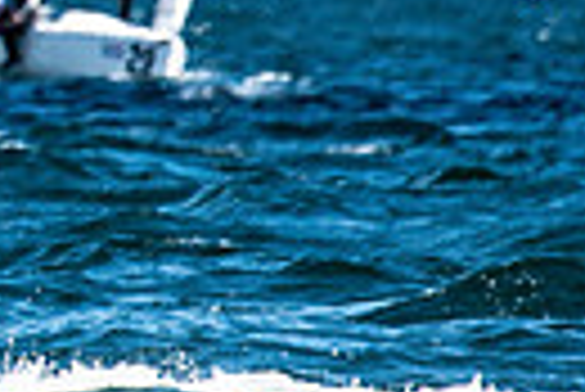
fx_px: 33431
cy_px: -300
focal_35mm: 2055
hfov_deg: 1.0
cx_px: -630
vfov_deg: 0.7
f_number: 5
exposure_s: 1/4000
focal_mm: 300
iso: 500
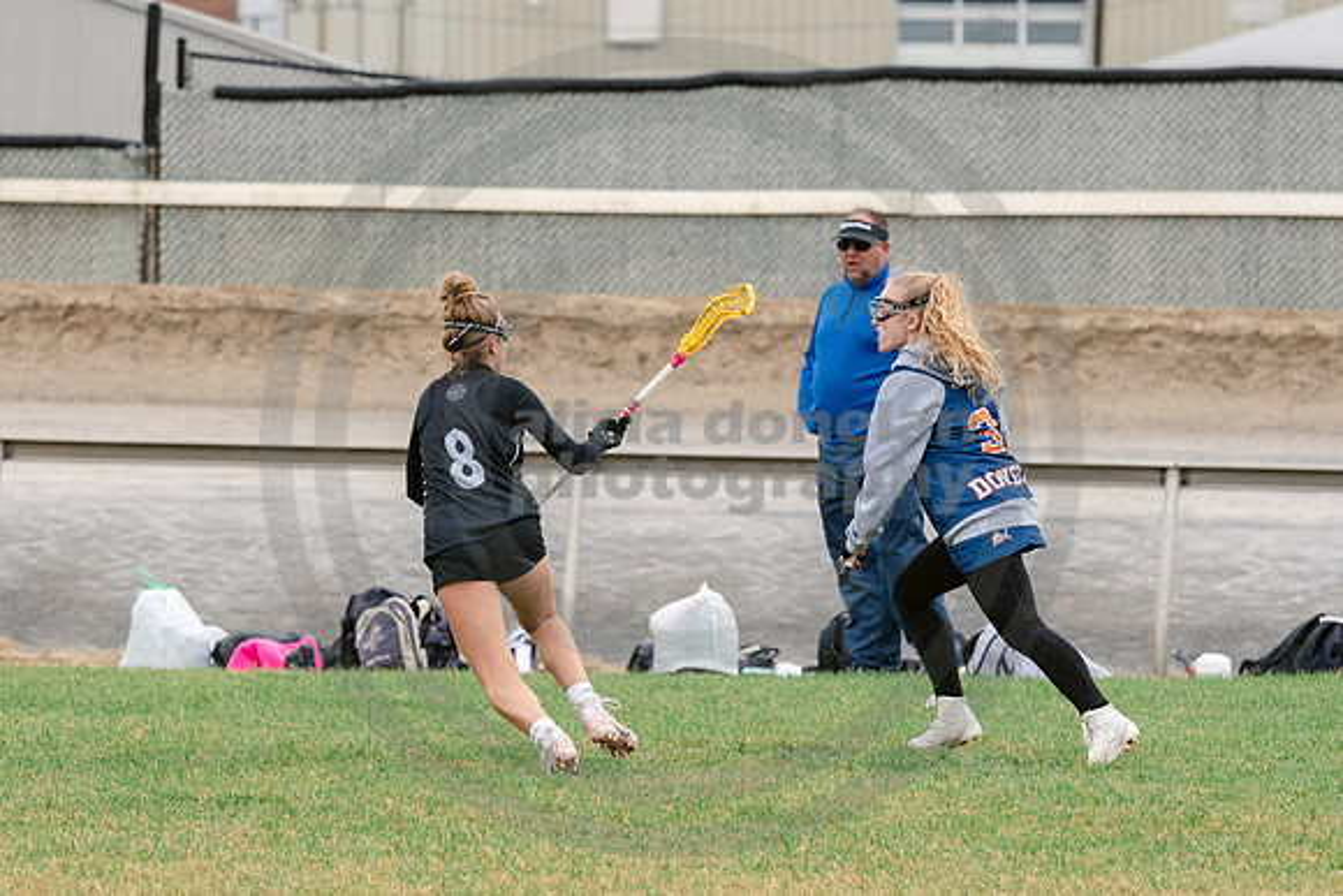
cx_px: 581
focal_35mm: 372
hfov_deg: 5.5
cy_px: 657
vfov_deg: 3.7
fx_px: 13864
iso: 400
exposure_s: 1/1250
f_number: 4.5
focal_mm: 155
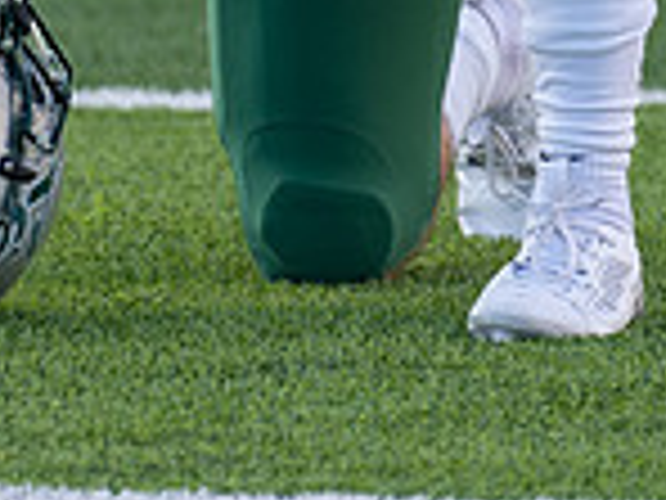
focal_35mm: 1223
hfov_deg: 1.6
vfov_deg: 1.2
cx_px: 352
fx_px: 23530
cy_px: -279
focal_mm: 200
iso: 200
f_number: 2.8
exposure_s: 1/500
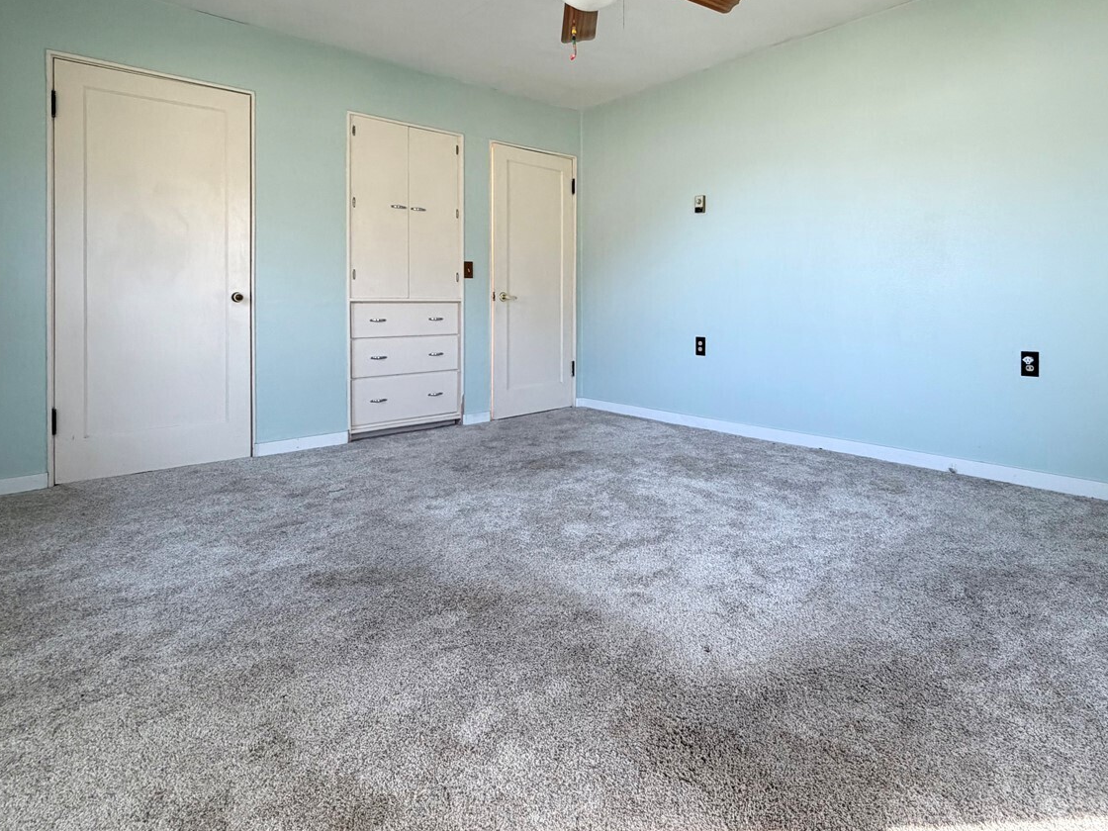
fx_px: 640
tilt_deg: +0.4
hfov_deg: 81.4
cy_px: 303
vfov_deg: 64.8
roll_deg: +0.4
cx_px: 624
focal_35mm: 20
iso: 200
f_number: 2.2
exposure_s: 1/121
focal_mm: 2.22
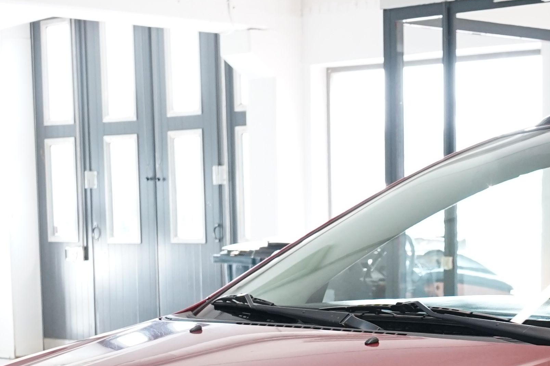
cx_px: 572
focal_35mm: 112
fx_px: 1711
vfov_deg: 11.8
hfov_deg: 17.7
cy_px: 521
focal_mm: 30
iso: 1000
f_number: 6.3
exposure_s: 1/30
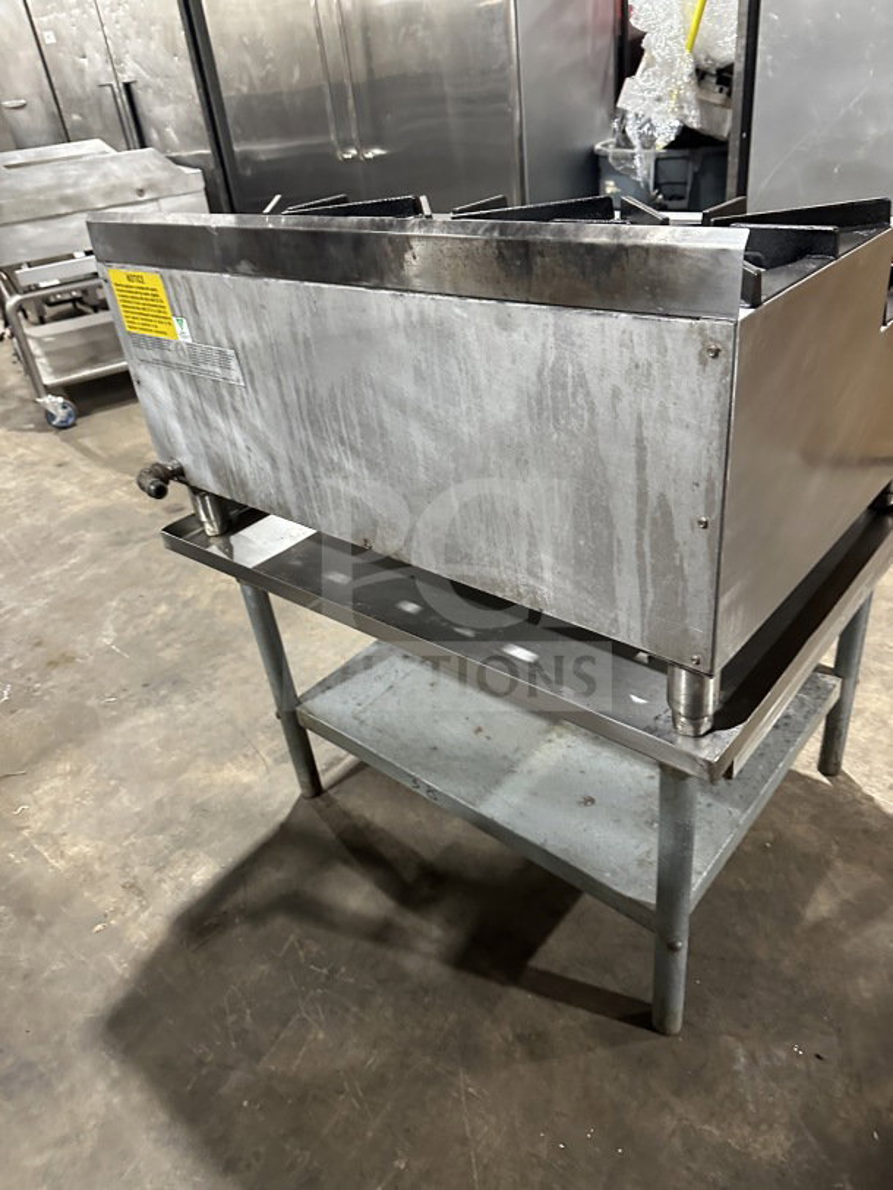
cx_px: 446
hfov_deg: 56.8
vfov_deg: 71.6
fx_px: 825
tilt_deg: -27.9
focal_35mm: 24
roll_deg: +9.0
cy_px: 595
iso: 500
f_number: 1.78
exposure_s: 1/60
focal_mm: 6.86
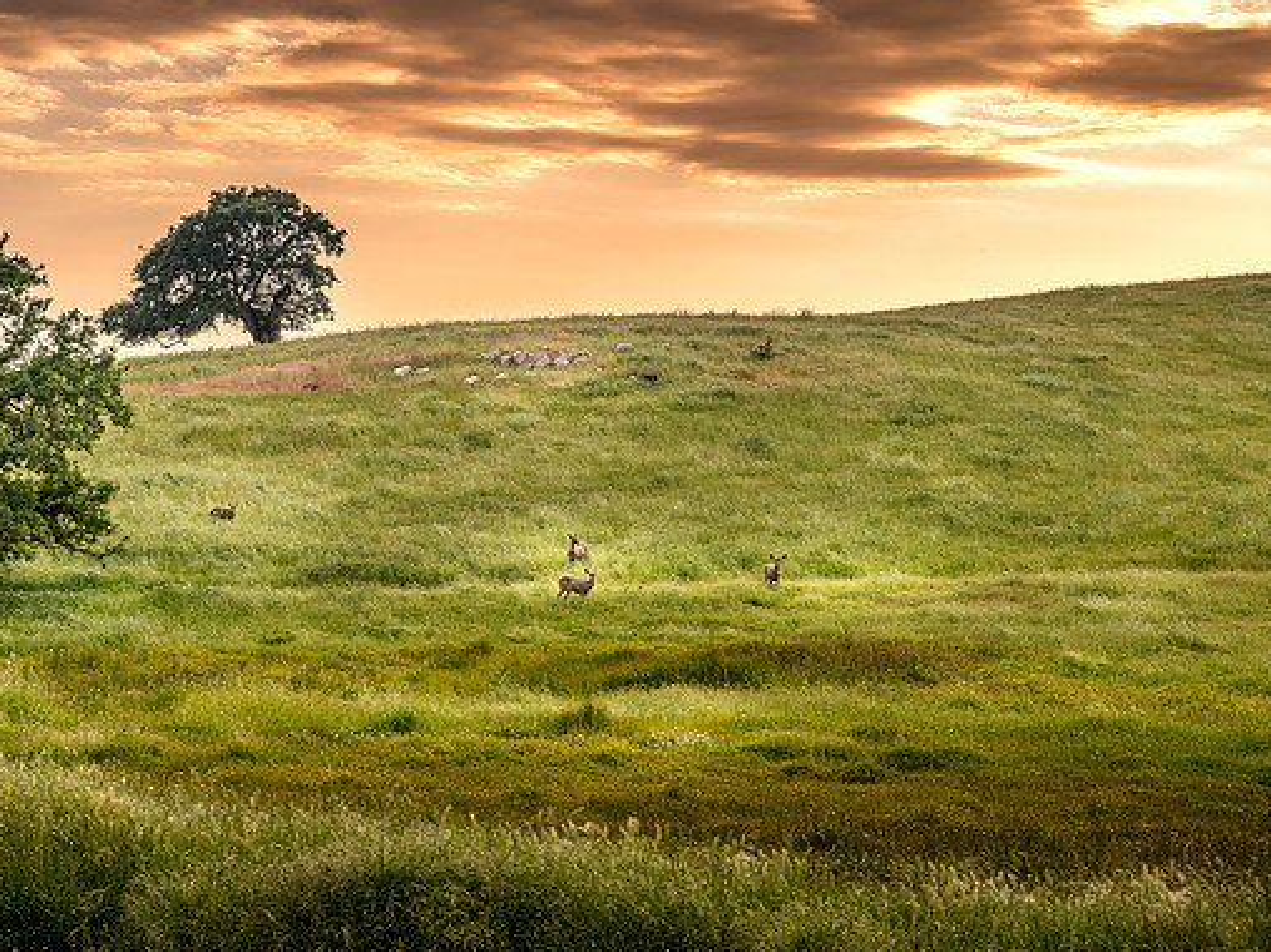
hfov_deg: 25.3
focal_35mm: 77
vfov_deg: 19.1
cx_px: 564
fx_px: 2827
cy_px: 482
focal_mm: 70
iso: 64
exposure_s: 1/60
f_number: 7.1
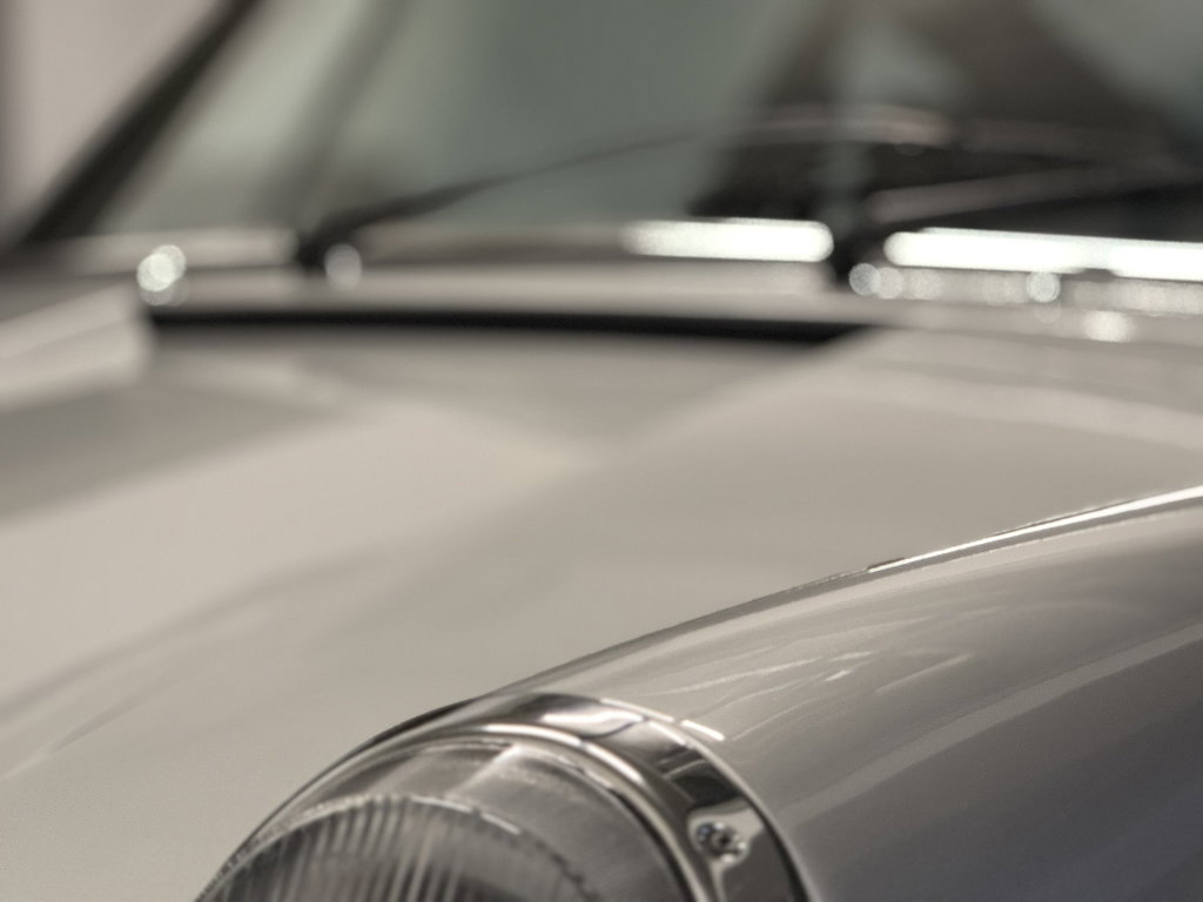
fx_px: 4170
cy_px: 451
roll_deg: -0.4
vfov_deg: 12.3
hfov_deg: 16.4
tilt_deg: -5.1
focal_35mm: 120
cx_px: 602
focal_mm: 15.66
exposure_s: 1/50
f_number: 2.8
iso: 500
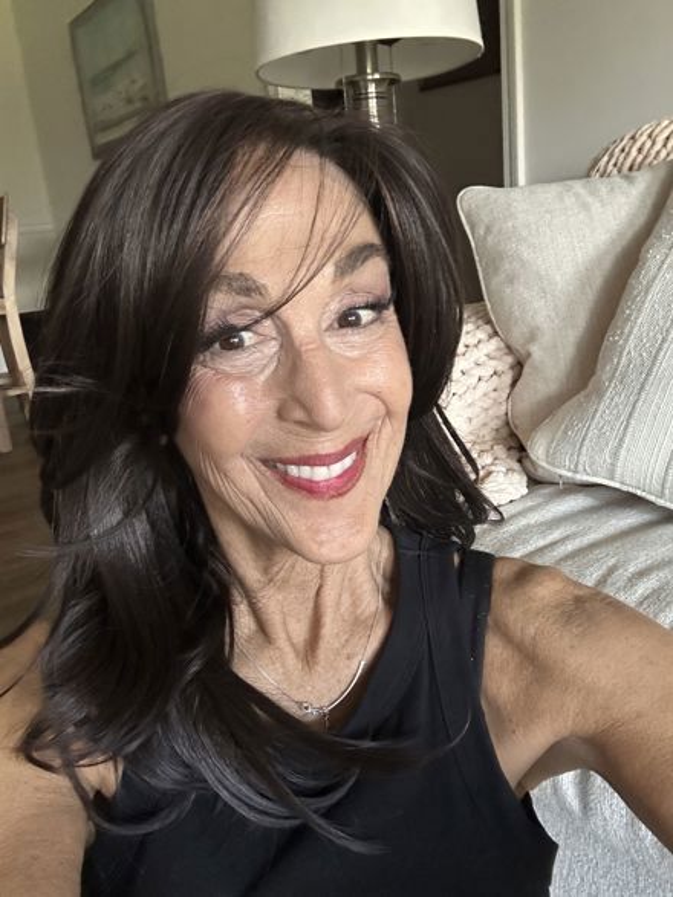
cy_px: 448
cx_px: 336
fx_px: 778
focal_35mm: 30
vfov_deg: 60.0
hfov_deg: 46.8
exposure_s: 1/46
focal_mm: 2.69
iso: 320
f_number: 1.9
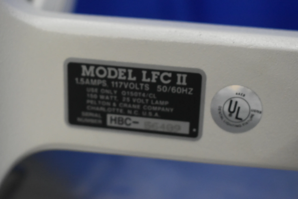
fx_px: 596
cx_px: 149
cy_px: 100
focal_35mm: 72
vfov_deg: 19.0
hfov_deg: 28.1
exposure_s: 1/125
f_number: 5.3
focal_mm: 48
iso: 3600
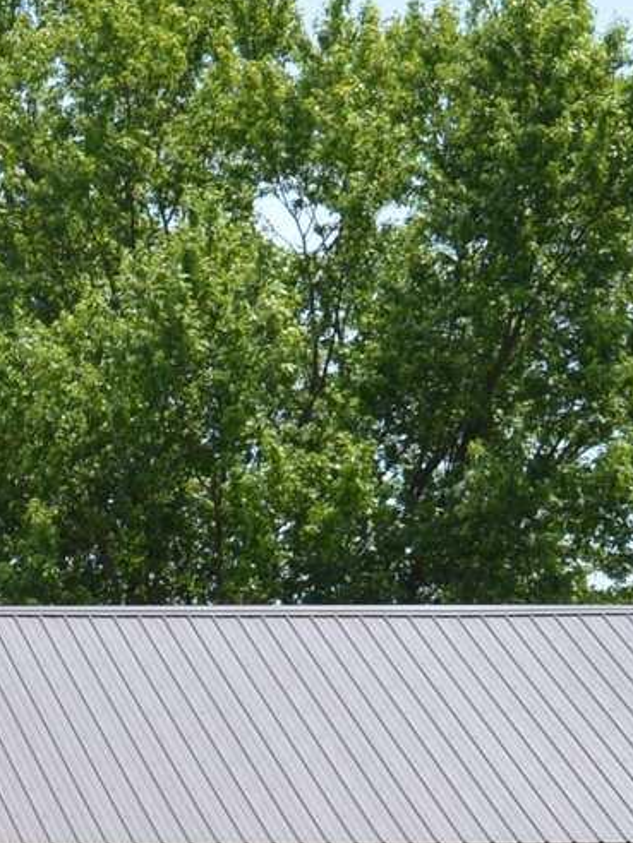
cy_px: 1208
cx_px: -309
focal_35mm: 225
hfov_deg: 6.5
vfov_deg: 8.6
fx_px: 5486
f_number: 9
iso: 100
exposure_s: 1/320
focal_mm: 25
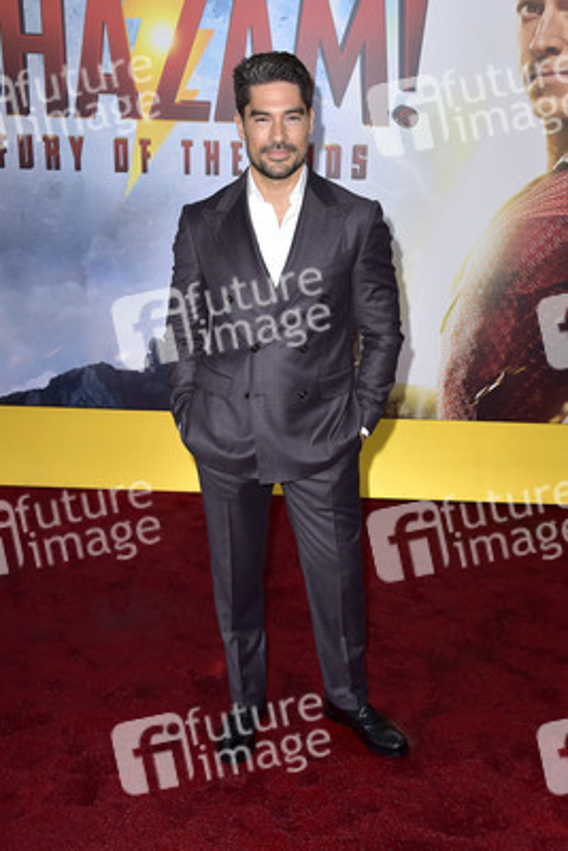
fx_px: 898
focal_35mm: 38
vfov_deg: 50.7
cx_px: 284
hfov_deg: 35.1
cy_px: 426
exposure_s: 1/250
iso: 320
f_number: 6.3
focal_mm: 38
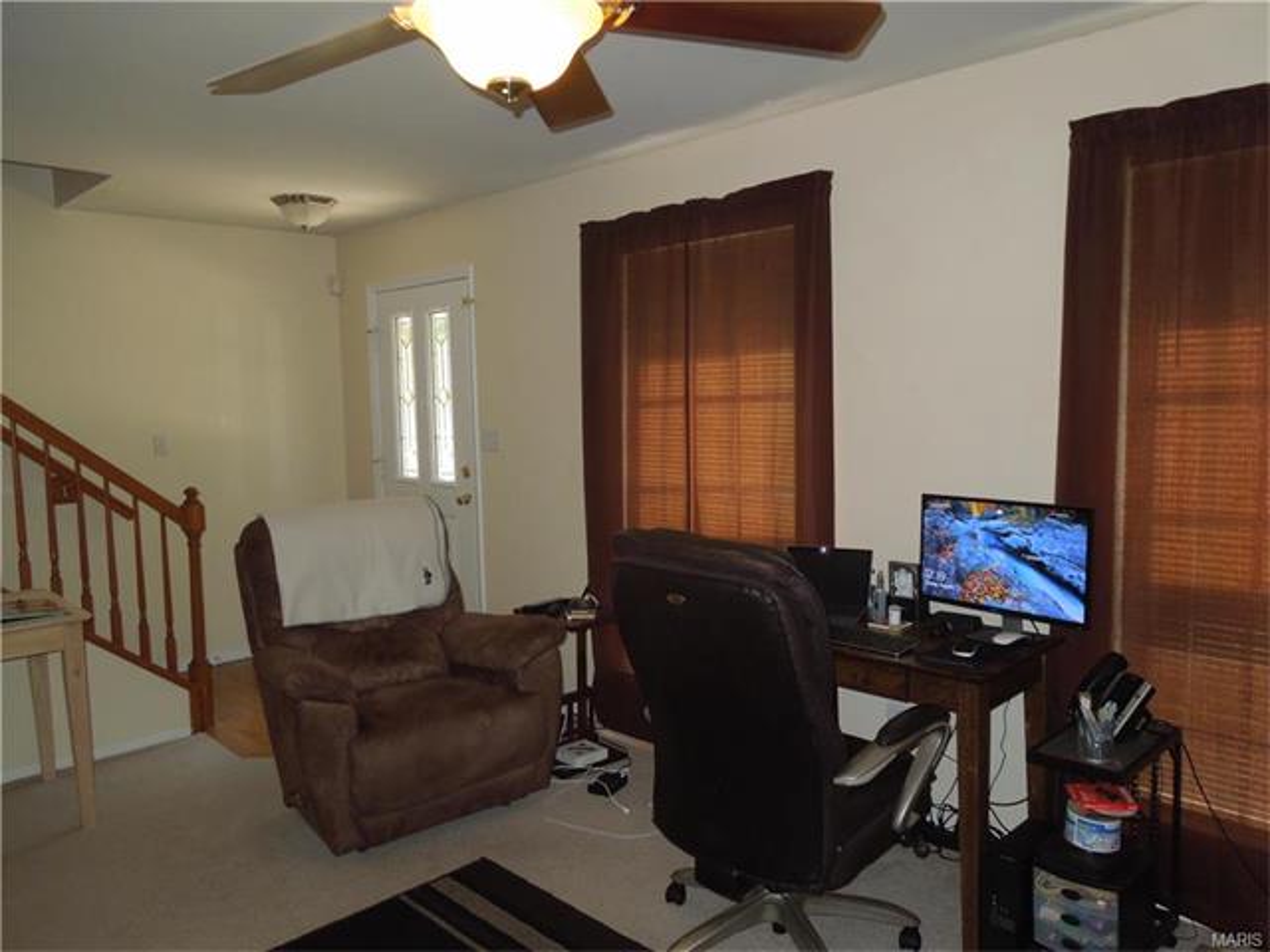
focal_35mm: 25
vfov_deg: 54.9
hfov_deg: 69.4
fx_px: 917
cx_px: 635
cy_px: 476
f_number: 3.3
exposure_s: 1/30
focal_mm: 4.5
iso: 250
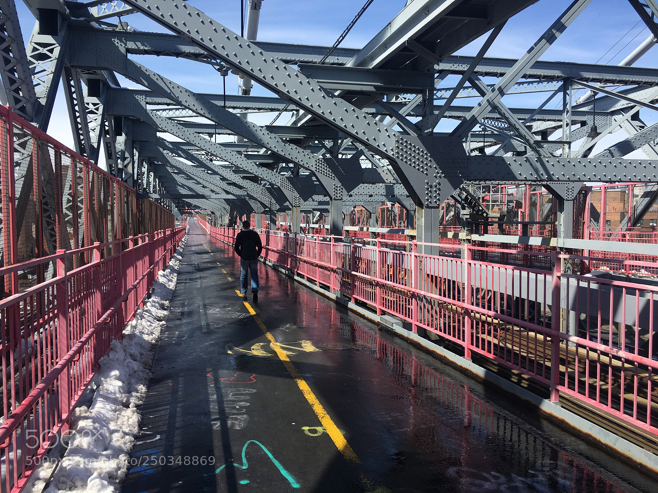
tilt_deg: -4.1
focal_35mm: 29
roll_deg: -0.4
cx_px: 329
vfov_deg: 48.2
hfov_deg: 61.7
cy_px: 246
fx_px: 551
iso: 25
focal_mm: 4.15
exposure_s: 1/1425
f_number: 2.2
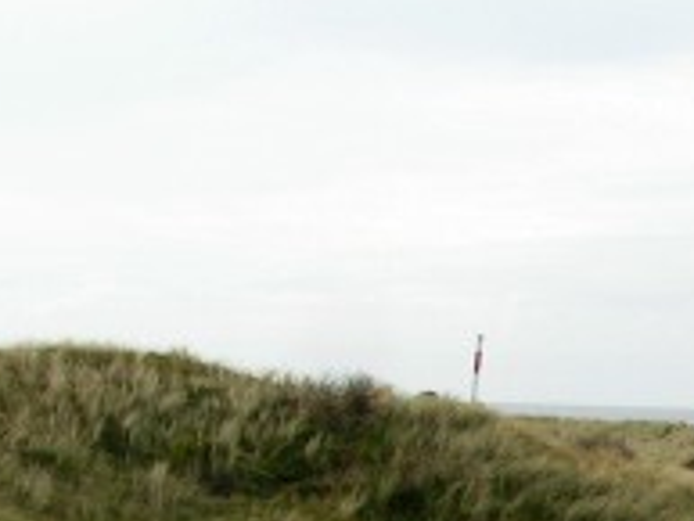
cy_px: 733
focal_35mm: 126
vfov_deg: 11.4
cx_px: 863
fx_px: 2528
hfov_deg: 15.0
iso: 50
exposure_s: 1/100
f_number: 5.6
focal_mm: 6.3
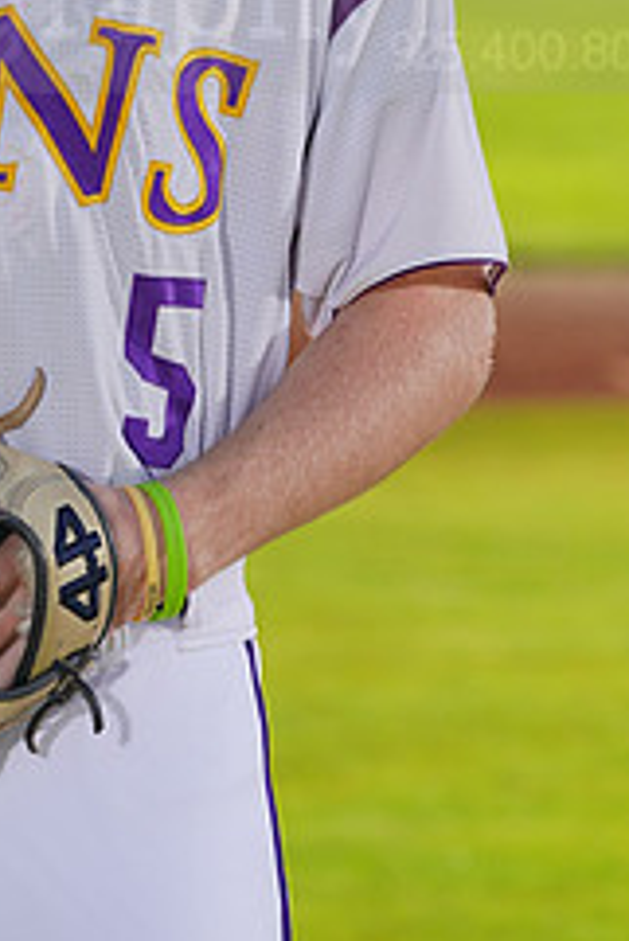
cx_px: -119
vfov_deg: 3.8
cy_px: -31
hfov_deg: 2.5
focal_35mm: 543
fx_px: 14210
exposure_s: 1/250
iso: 100
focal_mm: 226
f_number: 9
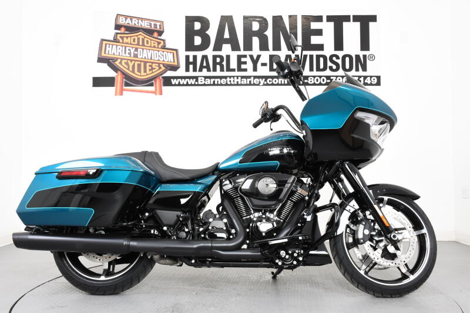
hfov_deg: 57.2
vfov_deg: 40.0
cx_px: 235
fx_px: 431
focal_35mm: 33
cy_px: 156
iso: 640
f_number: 9
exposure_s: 1/125
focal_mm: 22
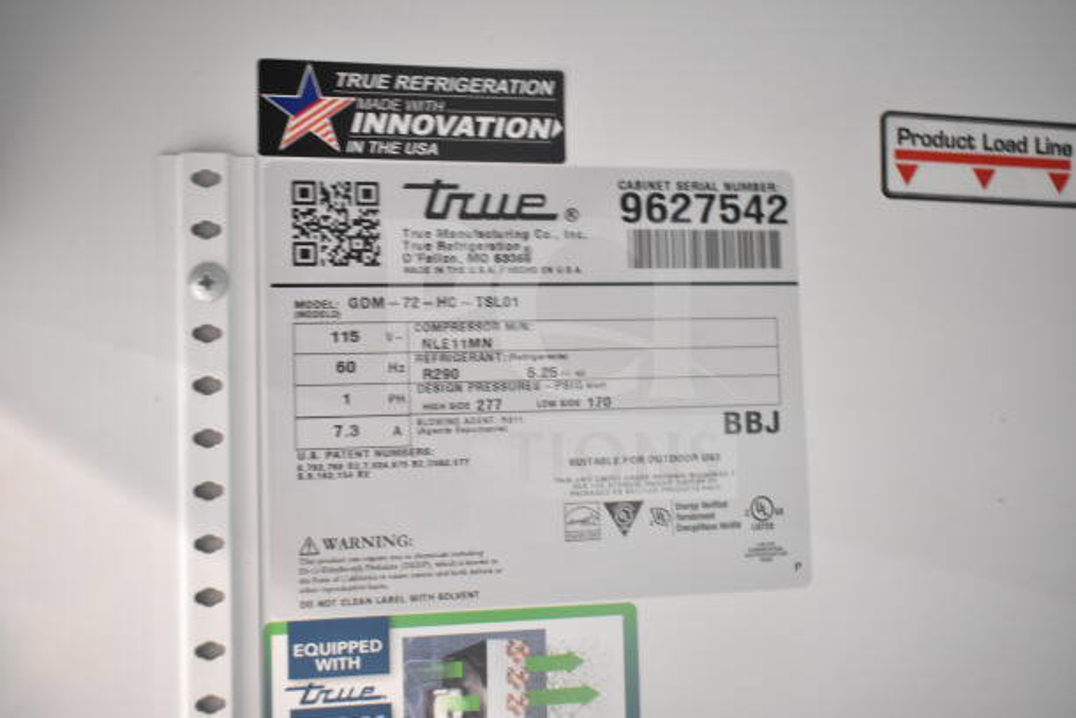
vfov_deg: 36.9
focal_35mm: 36
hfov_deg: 53.1
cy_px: 359
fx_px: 1076
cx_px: 538
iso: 2000
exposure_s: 1/40
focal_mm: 24
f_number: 3.8
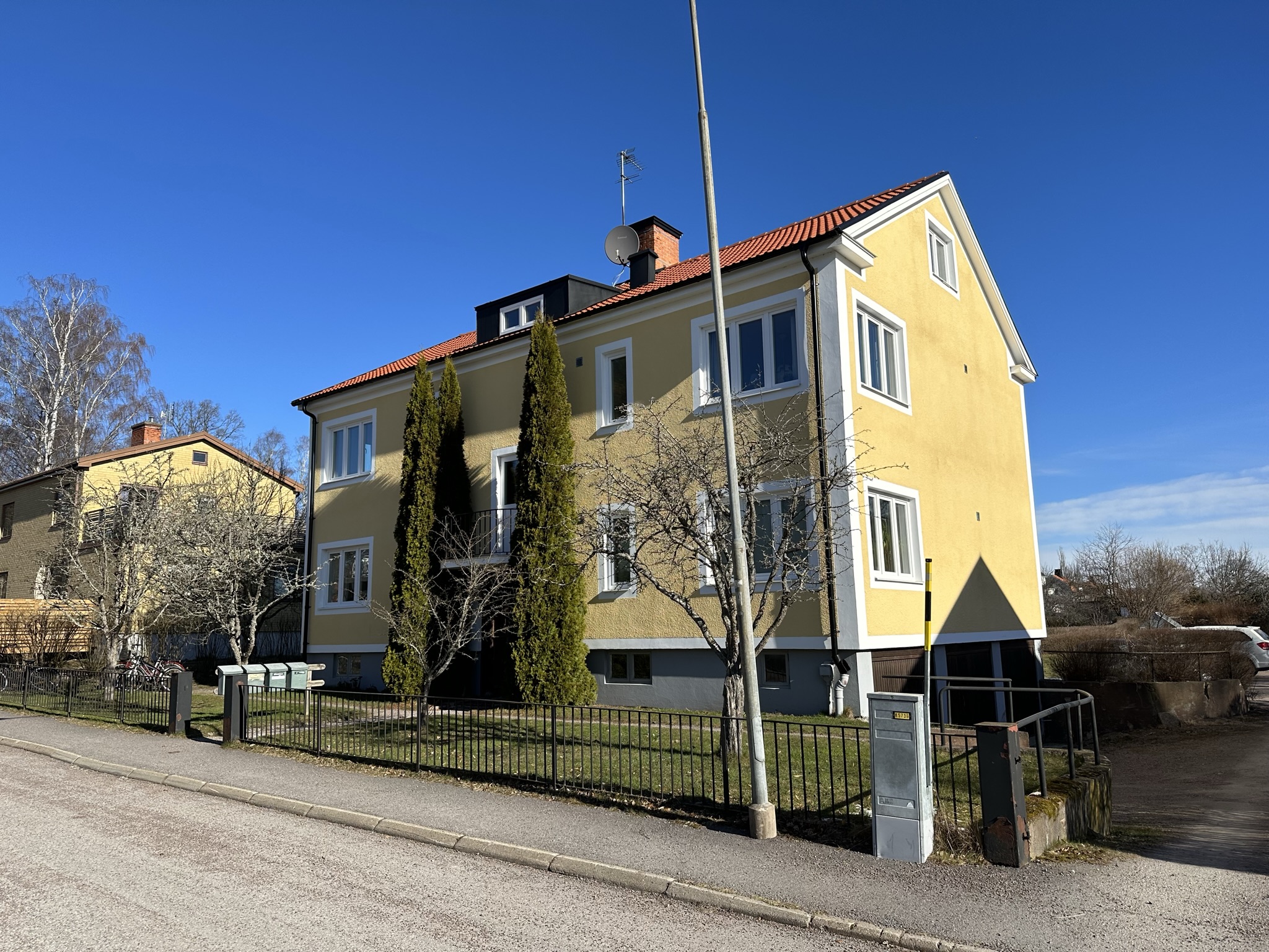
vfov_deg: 56.8
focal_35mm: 24
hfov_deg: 71.6
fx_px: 880
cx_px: 634
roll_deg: +1.4
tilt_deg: +9.1
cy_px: 476
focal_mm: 6.86
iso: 80
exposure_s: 1/5000
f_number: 1.78
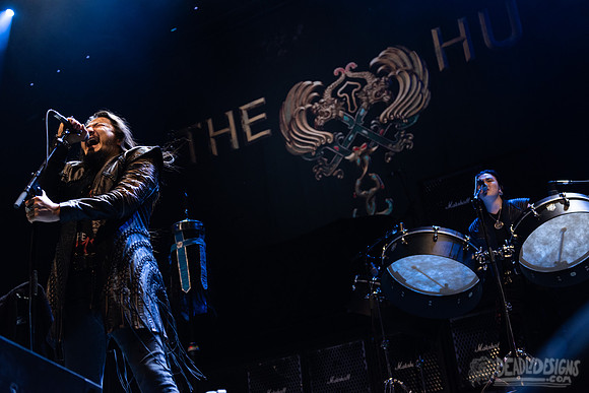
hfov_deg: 44.5
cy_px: 196
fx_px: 720
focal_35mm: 44
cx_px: 294
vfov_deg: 30.5
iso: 2000
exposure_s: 1/250
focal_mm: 44
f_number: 3.2
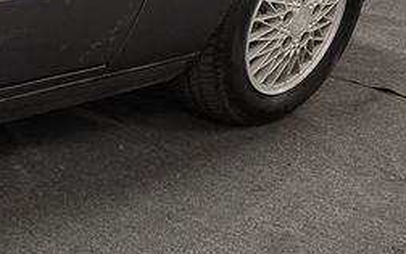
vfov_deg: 11.3
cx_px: -440
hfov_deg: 14.5
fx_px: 1285
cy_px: 170
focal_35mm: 116
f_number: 1.7
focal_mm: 6.3
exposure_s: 1/100
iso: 500
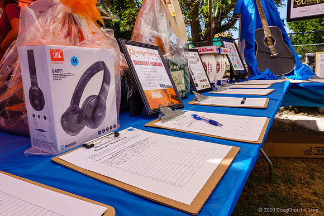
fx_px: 216
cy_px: 108
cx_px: 162
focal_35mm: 24
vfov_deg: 53.2
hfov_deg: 73.7
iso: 125
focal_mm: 9
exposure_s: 1/320
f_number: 5.6
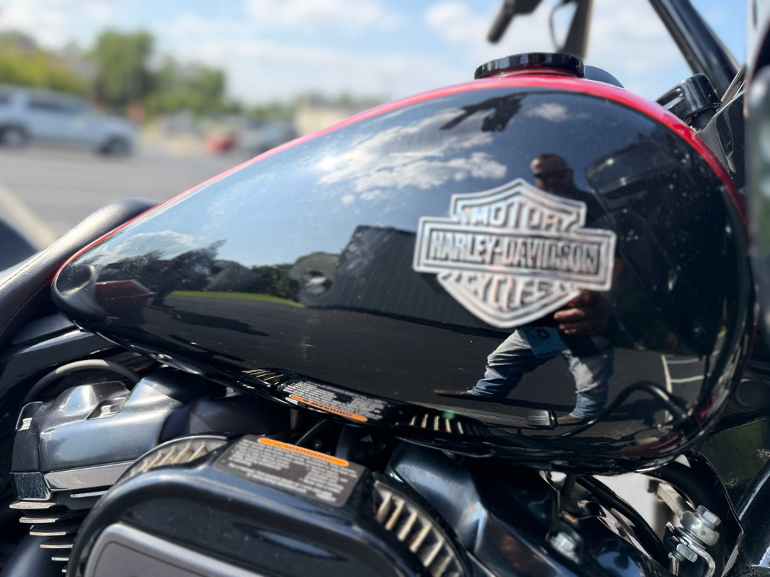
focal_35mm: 24
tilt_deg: -16.4
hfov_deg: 71.6
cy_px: 288
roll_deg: -6.0
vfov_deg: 56.8
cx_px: 385
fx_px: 534
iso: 80
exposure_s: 1/1174
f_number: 1.78
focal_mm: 6.76
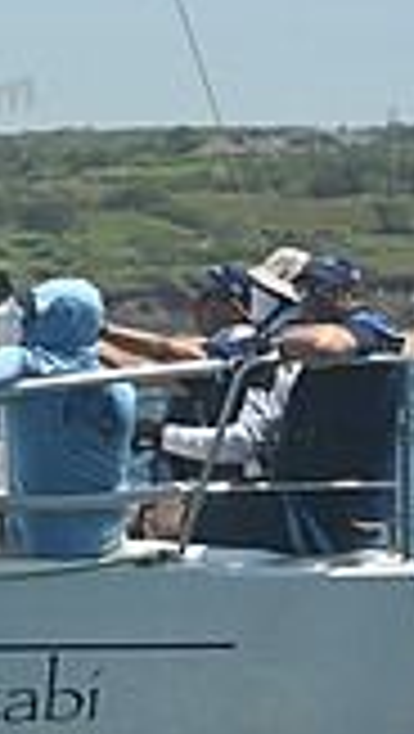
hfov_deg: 3.5
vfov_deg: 6.4
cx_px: -828
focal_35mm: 336
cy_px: 453
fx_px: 6540
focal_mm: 90
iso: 320
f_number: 8
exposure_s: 1/1000
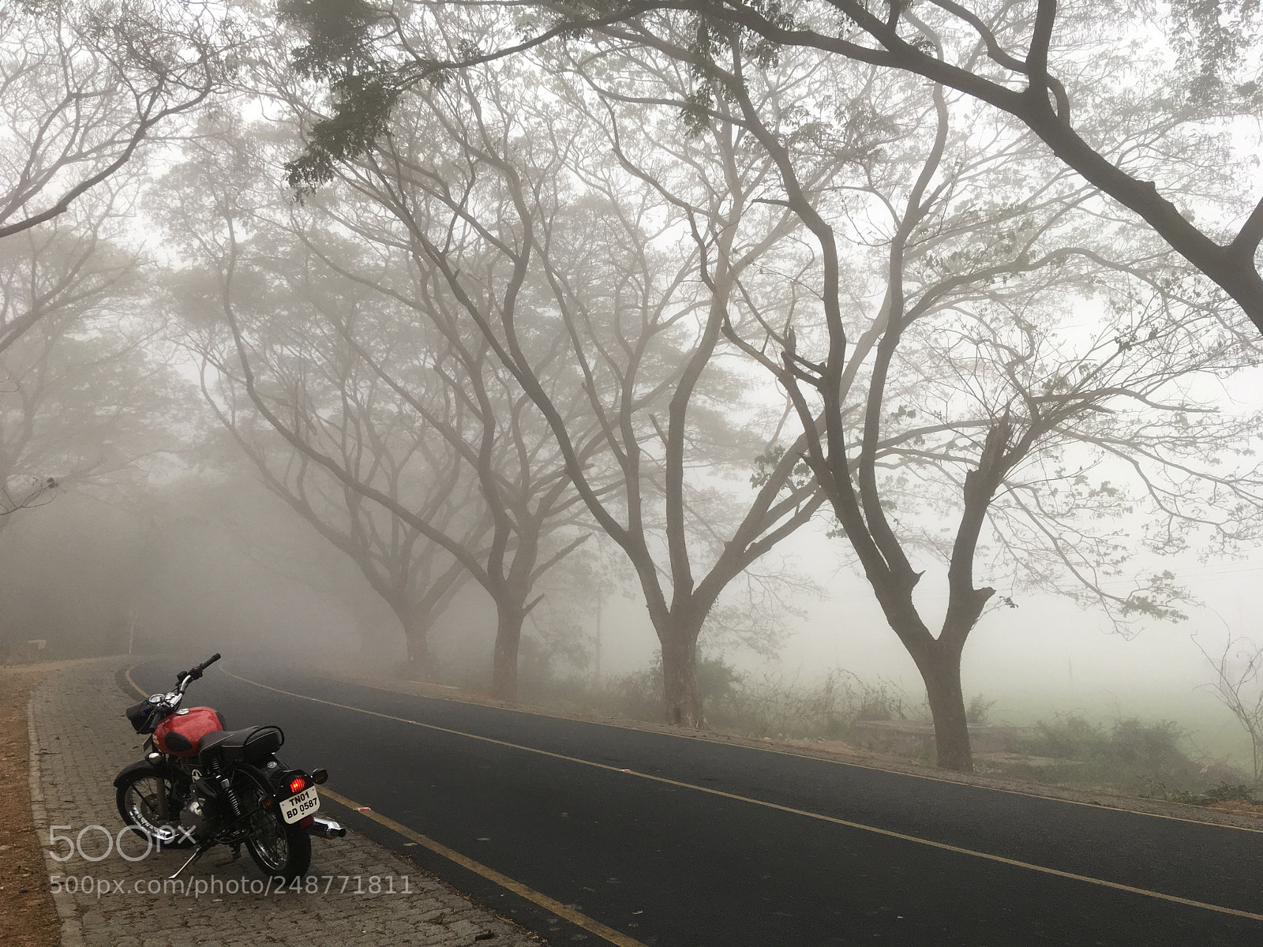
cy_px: 474
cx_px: 632
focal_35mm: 29
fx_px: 1058
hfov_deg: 61.7
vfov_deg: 48.2
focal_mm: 4.15
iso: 32
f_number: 2.2
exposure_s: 1/120
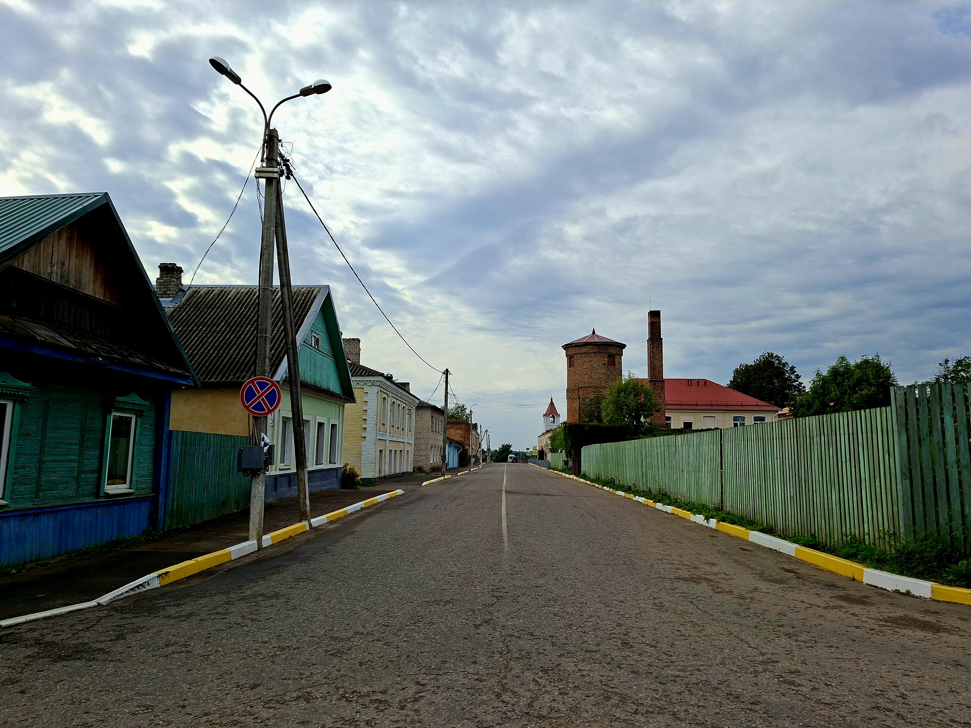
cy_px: 364
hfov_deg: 73.9
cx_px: 486
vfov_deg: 58.9
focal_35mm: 23
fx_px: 645
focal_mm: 5.54
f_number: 1.8
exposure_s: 1/3333
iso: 40
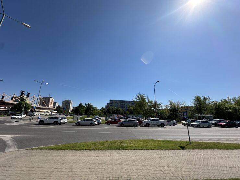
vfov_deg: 85.7
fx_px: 97
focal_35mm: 14
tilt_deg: +17.6
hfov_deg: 102.1
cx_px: 120
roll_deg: -1.5
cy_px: 90
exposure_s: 1/2959
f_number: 2.2
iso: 40
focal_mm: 2.22
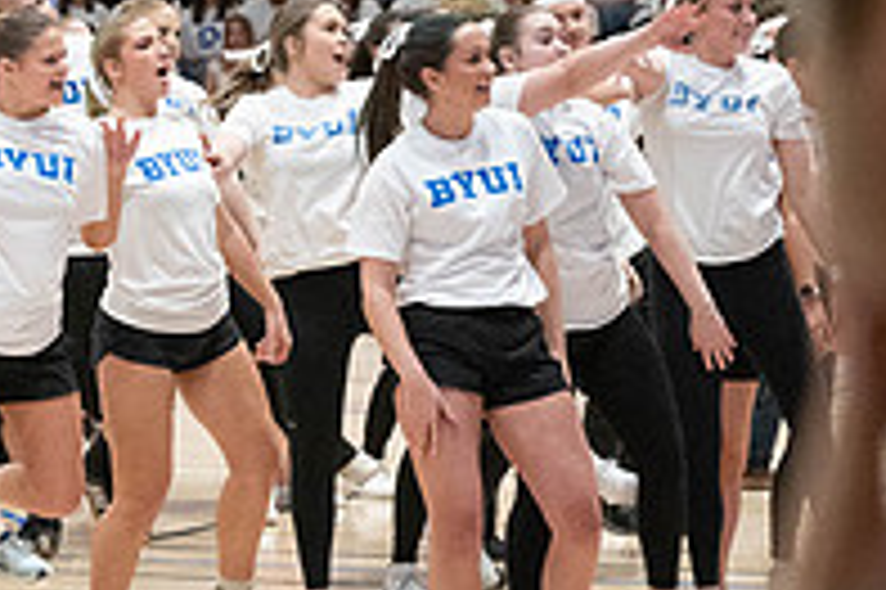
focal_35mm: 237
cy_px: 321
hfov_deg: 8.7
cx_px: 126
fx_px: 5828
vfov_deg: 5.8
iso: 3200
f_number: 4
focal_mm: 70
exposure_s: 1/250
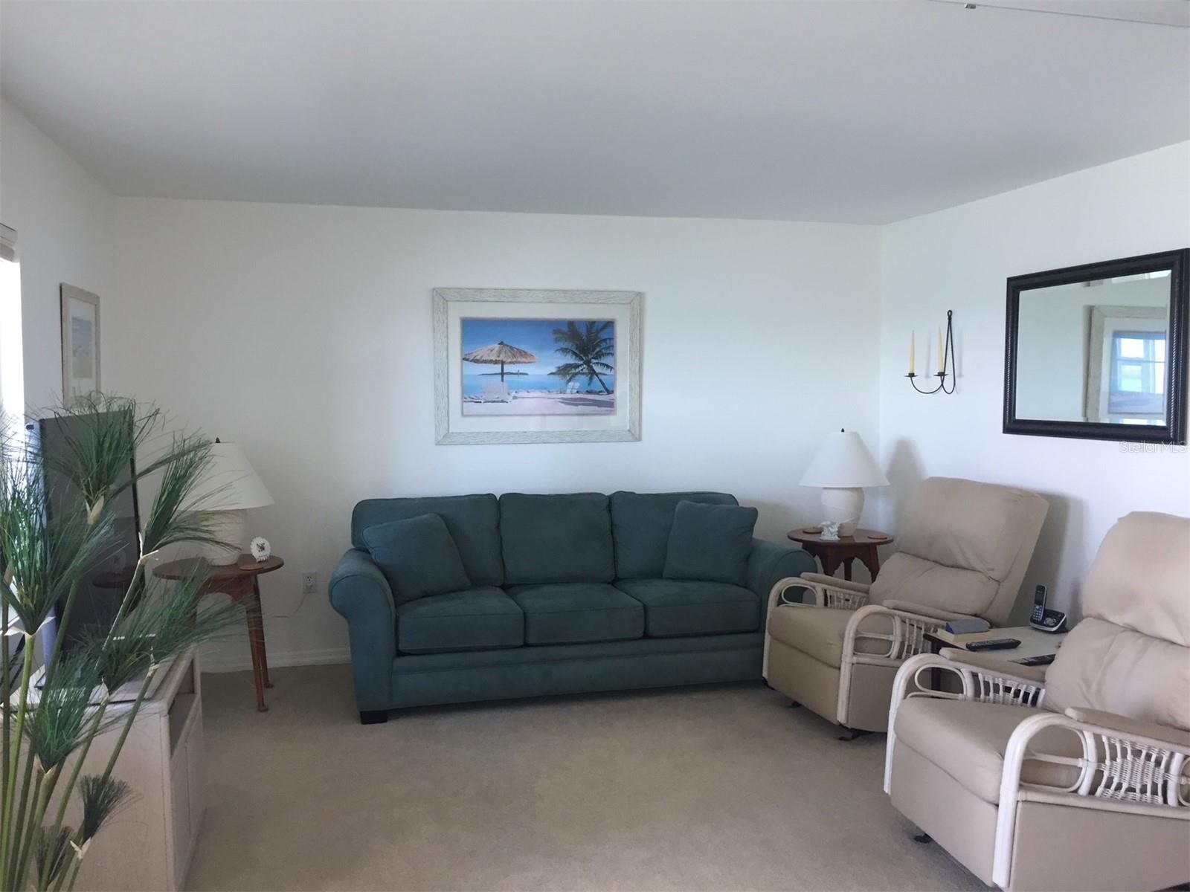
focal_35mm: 29
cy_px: 446
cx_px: 595
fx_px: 997
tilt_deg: -4.4
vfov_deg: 48.2
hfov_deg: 61.7
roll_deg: +0.1
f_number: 2.2
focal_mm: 4.15
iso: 80
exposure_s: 1/30
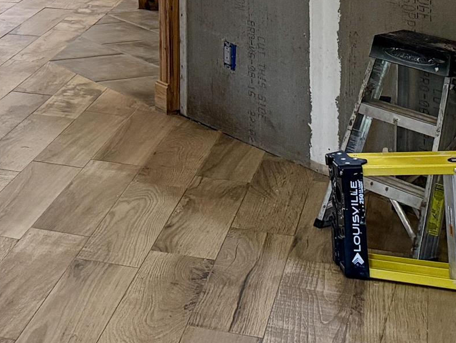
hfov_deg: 19.7
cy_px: -228
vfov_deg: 14.4
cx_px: -109
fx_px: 1225
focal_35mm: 93
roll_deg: +0.2
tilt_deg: -0.5
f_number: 1.78
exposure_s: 1/120
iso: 400
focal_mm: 6.76
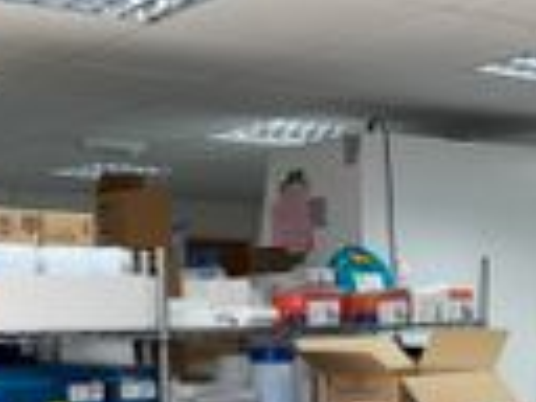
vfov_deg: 18.8
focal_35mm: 75
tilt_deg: -7.3
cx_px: 306
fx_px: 1161
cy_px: 456
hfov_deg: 26.0
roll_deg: +0.9
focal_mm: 6.76
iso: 80
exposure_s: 1/100
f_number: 1.78
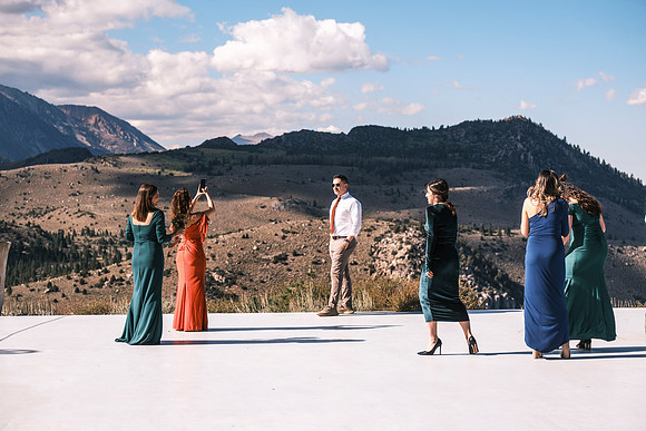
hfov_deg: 25.1
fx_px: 1454
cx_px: 323
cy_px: 216
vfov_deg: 16.9
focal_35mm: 81
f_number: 3.2
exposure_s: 1/1000
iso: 125
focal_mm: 54.1
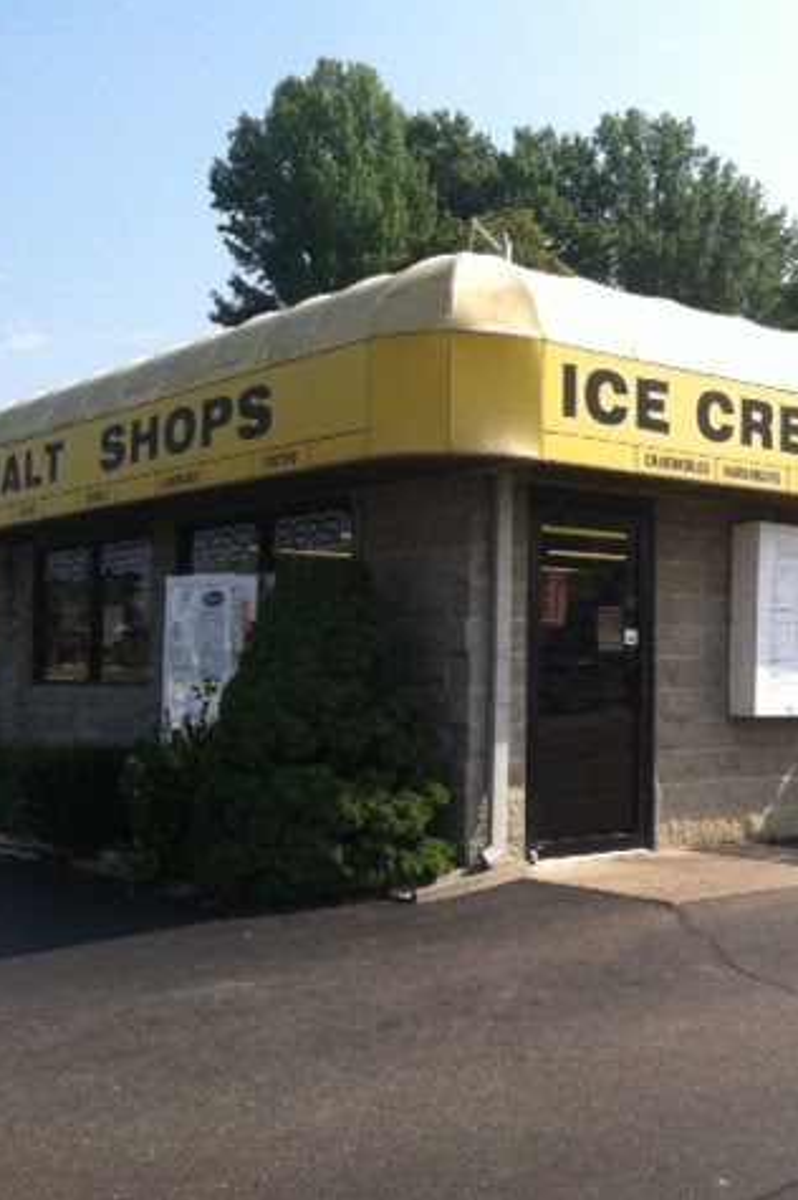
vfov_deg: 40.4
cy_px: 599
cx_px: 700
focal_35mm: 49
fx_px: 1632
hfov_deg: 26.7
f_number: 2.8
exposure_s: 1/857
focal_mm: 3.85
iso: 80
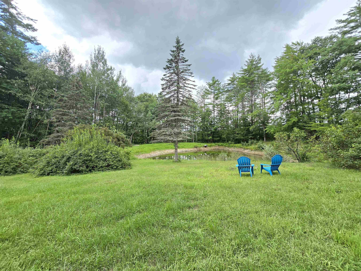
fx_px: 136
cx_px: 180
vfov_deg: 89.9
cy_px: 136
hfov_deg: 106.2
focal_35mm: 13
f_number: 2.2
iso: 50
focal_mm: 2.2
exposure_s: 1/356
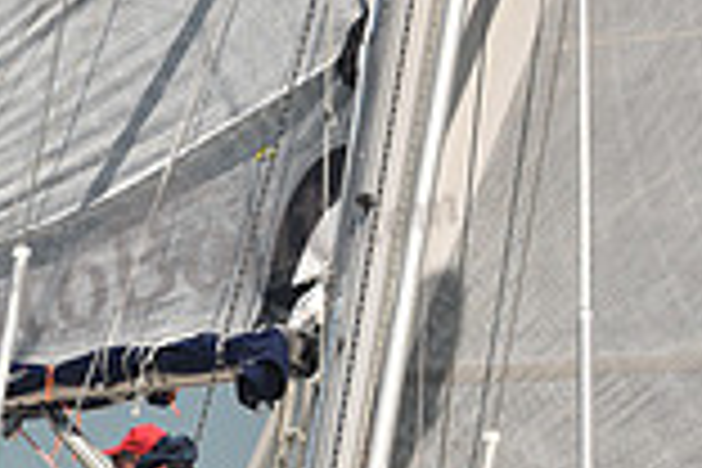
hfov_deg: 7.8
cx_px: -405
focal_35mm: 260
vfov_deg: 5.3
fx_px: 5070
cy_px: 569
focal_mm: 70
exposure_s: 1/800
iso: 250
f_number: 4.5
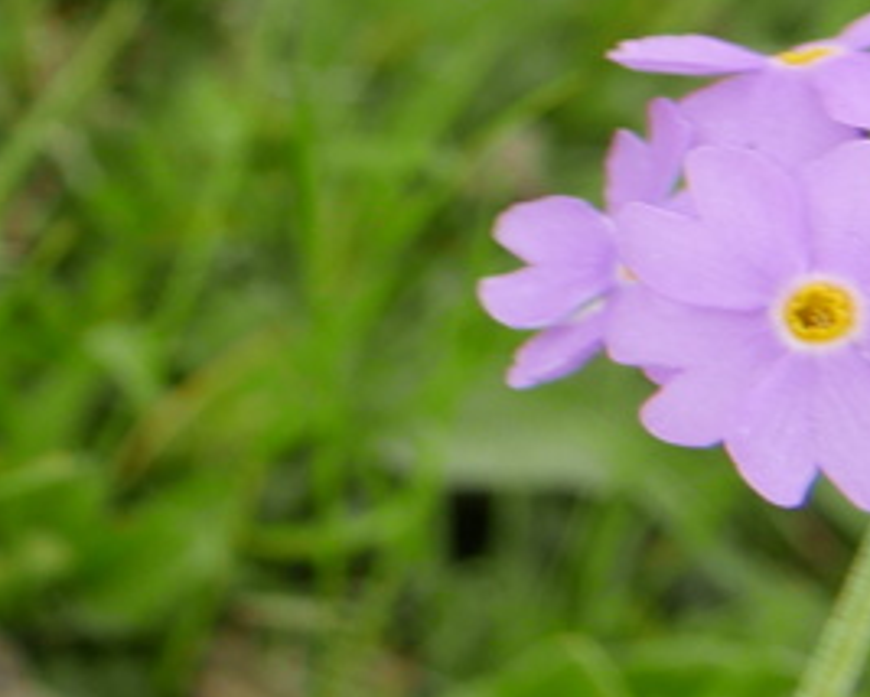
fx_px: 3144
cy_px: -215
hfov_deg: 13.1
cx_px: -1002
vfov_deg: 12.3
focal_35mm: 122
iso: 200
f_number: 4
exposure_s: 1/125
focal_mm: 13
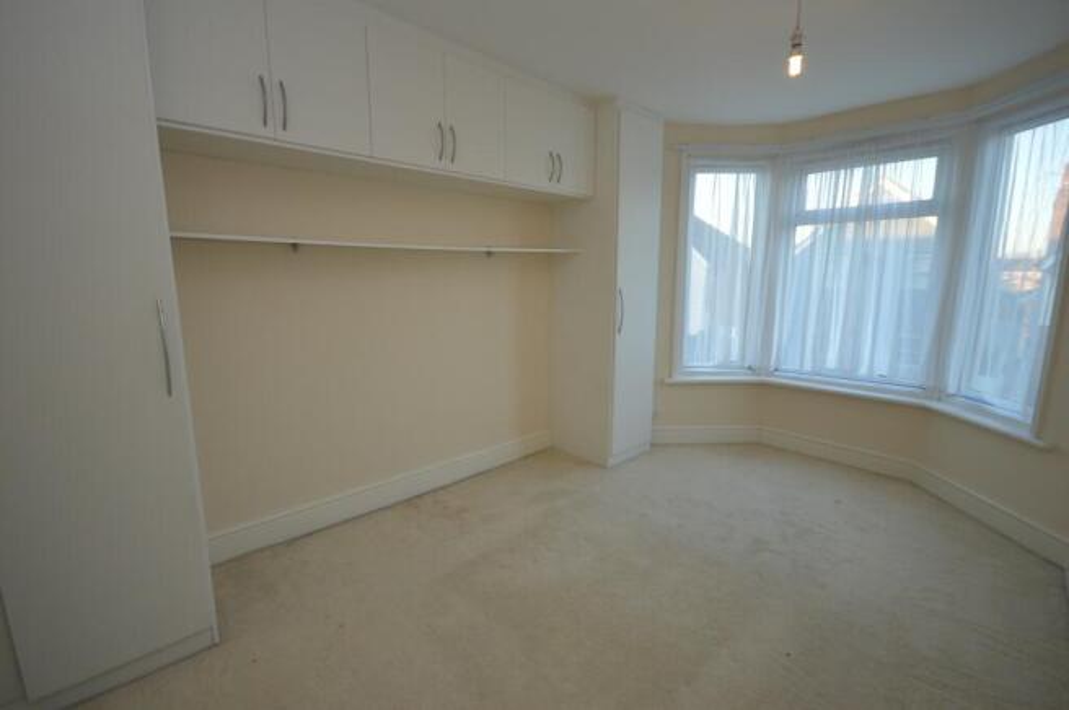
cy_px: 355
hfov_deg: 100.4
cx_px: 534
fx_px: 445
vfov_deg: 77.2
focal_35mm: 15
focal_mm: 10
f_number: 4
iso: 400
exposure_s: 1/60
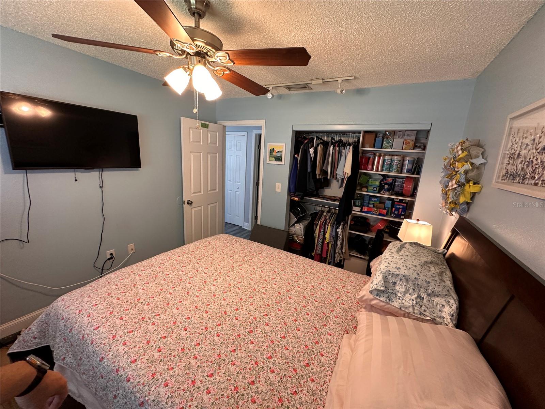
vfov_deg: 85.7
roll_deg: -3.4
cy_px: 204
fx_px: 220
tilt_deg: -12.1
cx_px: 272
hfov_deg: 102.1
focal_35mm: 14
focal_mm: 2.22
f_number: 2.2
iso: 200
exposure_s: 1/60
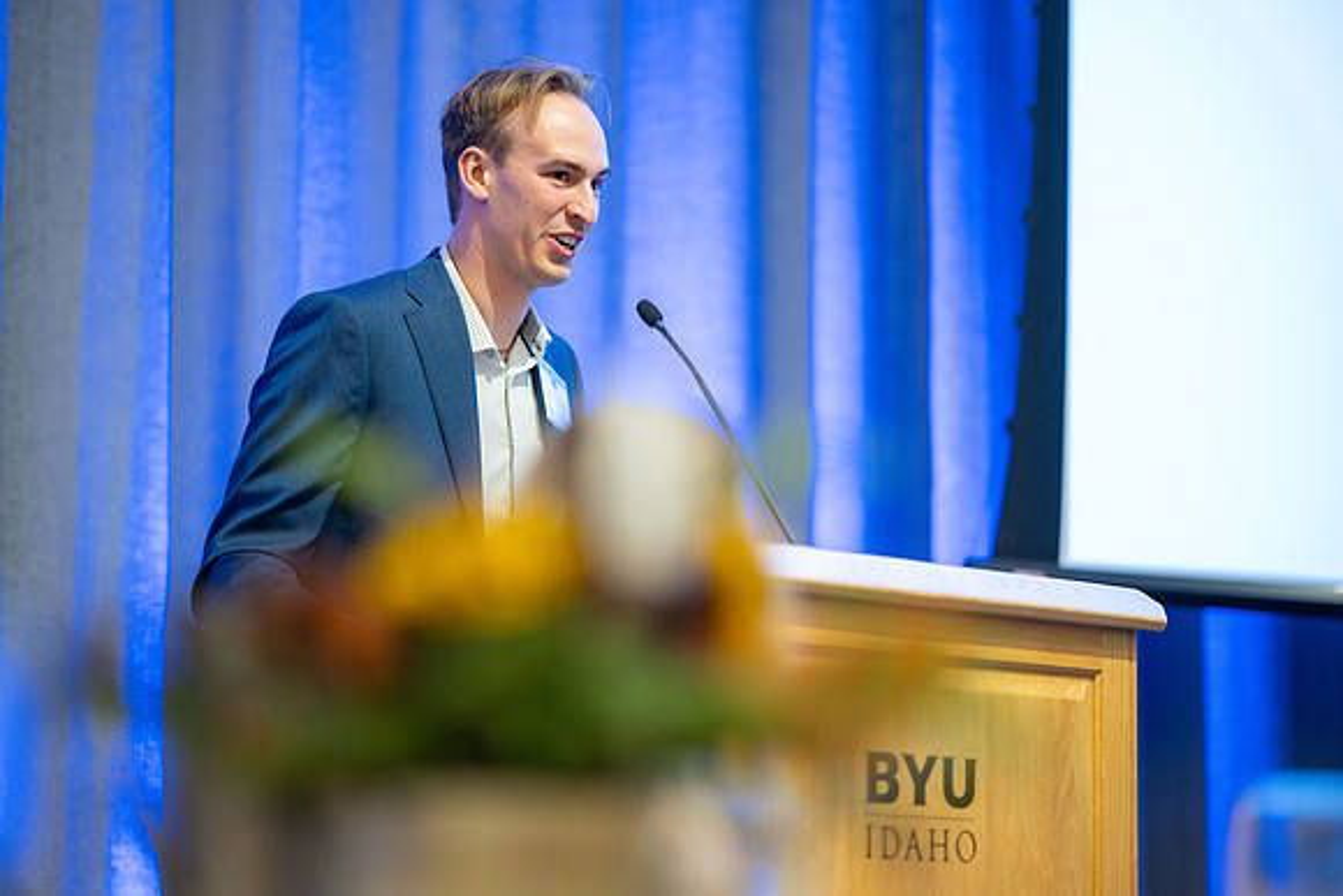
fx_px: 3918
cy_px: 448
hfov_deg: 19.5
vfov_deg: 13.0
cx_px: 672
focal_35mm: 105
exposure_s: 1/400
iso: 3200
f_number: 1.4
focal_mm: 105
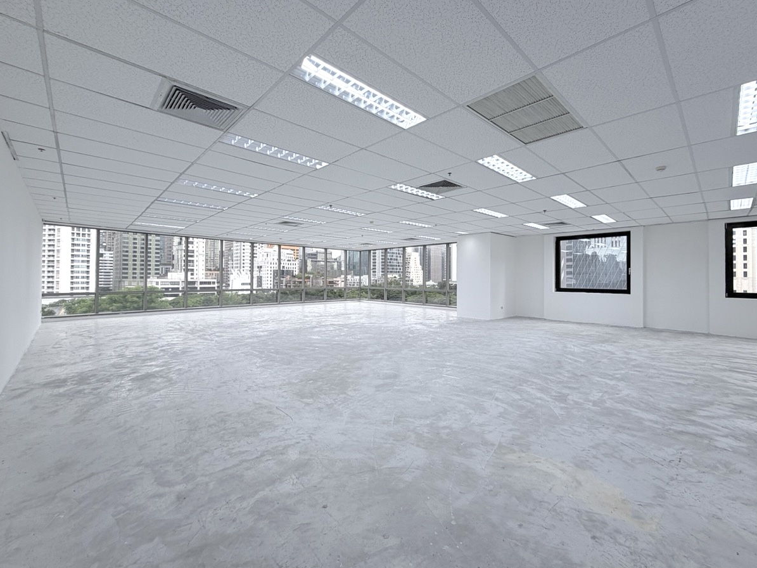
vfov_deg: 81.7
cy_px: 273
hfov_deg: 98.2
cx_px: 381
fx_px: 328
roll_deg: +0.4
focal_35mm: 15
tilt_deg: +0.9
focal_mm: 2.22
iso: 32
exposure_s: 1/100
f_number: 2.2
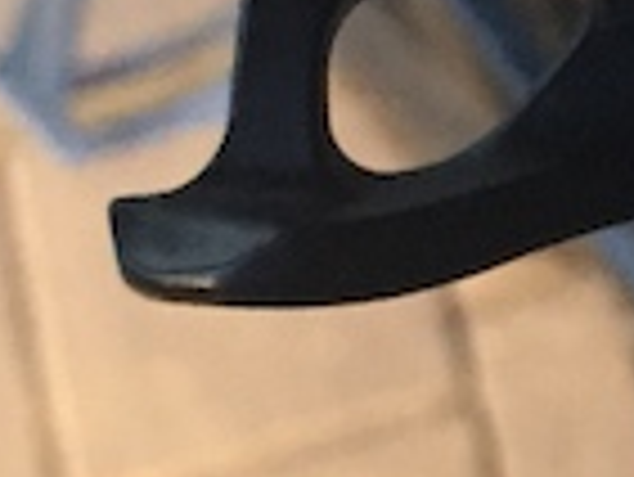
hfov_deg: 9.1
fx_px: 3849
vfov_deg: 7.1
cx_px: 1016
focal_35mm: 210
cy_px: 266
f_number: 2.2
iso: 250
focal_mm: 4.15
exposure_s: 1/30
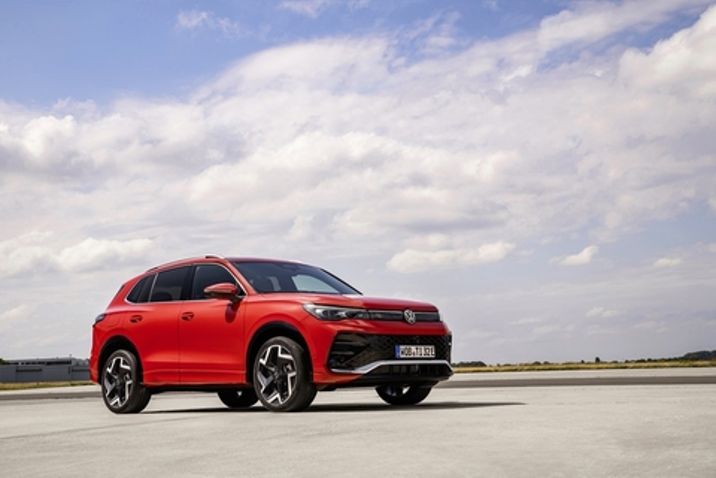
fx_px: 1034
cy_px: 239
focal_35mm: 52
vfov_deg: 26.0
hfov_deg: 38.2
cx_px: 358
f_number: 11
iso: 250
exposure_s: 1/125
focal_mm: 52
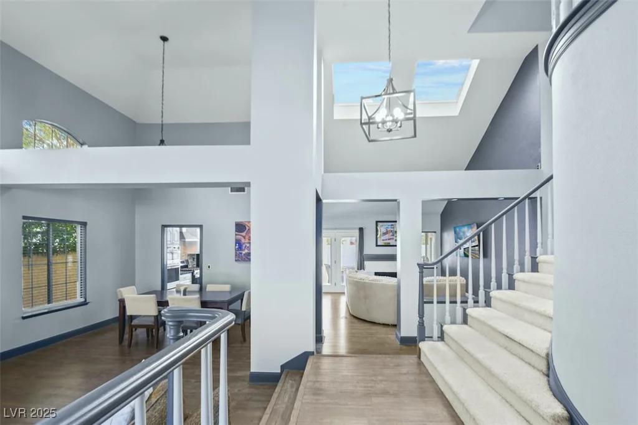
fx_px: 284
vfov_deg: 73.8
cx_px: 319
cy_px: 212
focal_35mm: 16
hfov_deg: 96.7
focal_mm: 16
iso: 250
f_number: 10
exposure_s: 1/10
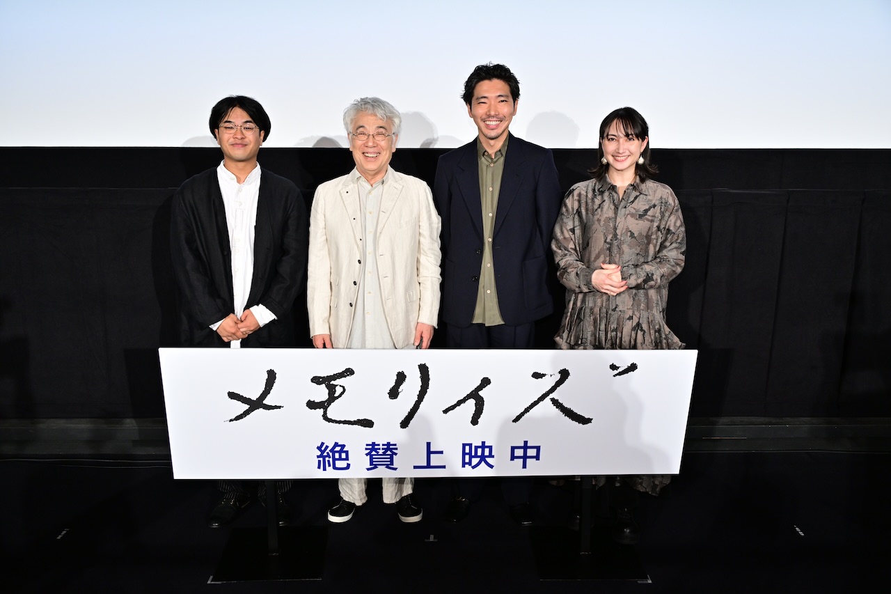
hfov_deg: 59.5
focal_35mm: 32
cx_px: 446
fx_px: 779
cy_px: 297
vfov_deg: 41.7
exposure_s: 1/200
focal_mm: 31.5
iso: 1600
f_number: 4.8
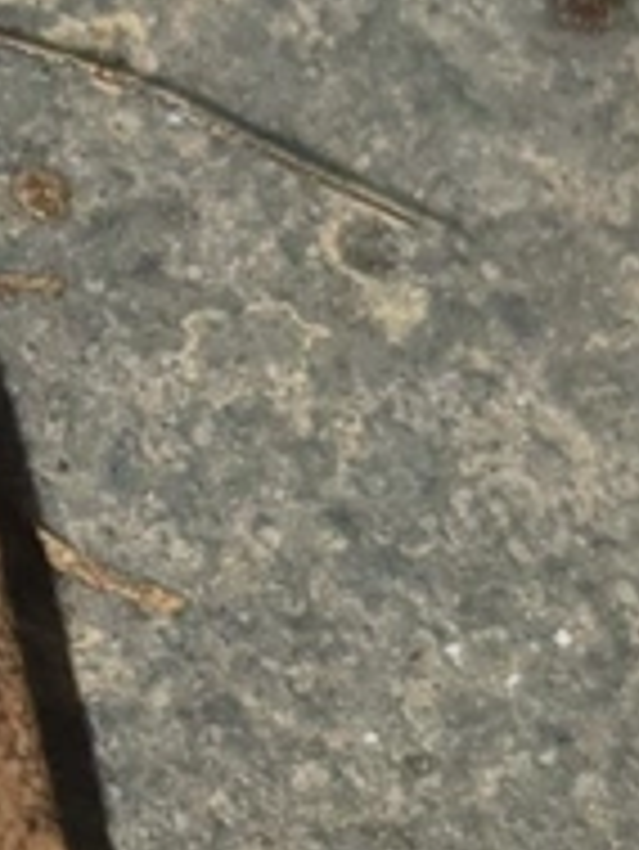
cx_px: -425
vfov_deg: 22.2
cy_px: 499
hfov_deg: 15.1
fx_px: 2163
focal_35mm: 88
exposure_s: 1/1580
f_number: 1.5
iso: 50
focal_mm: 4.3
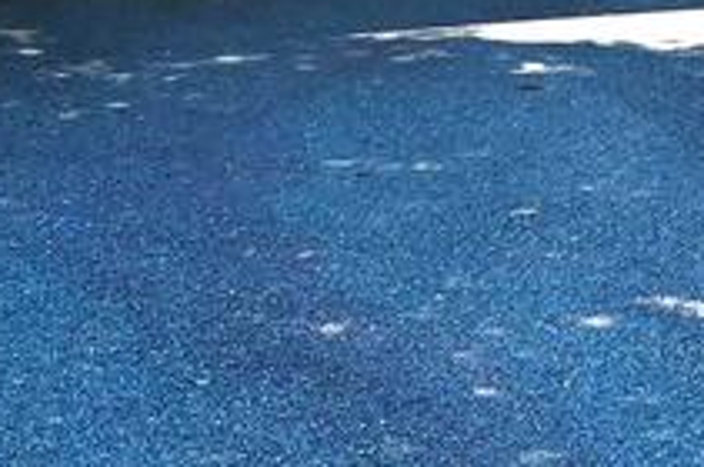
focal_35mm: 102
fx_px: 1992
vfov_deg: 11.2
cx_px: 1291
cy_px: -657
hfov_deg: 16.5
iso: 200
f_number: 9
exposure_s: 1/200
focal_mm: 14
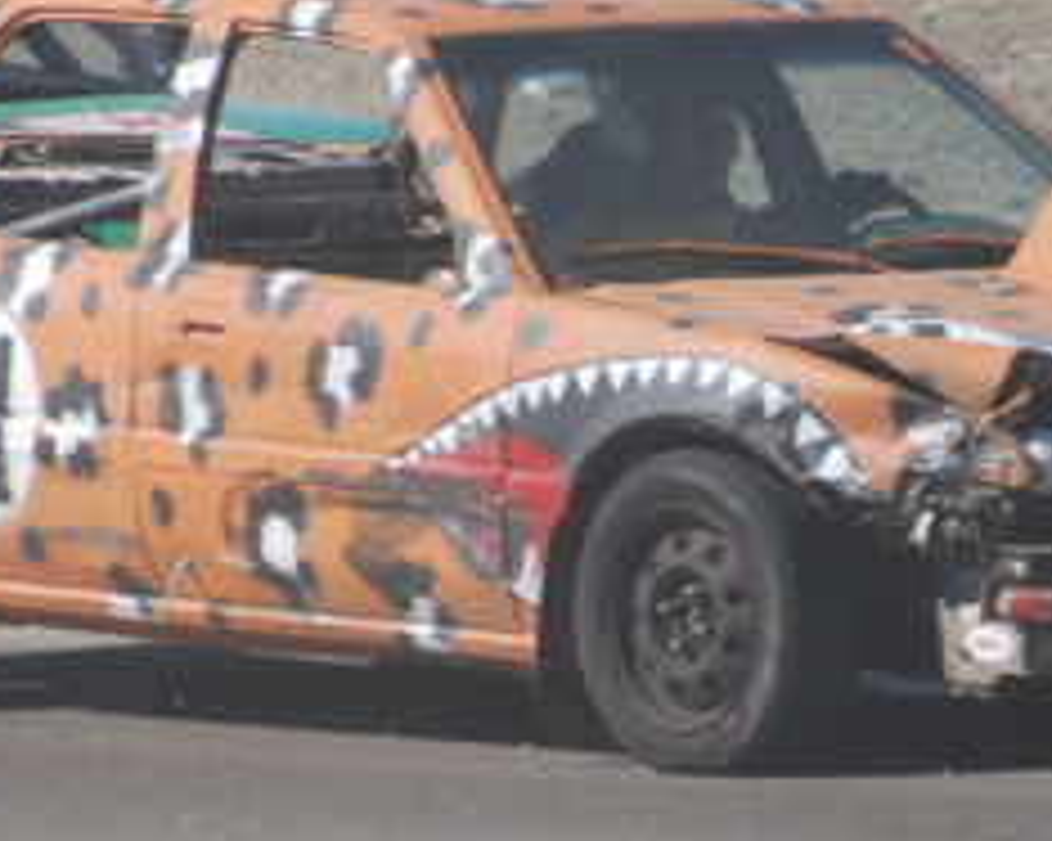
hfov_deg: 2.5
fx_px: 23995
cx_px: 870
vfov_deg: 2.0
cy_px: 589
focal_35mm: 771
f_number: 5.6
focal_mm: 200
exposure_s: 1/800
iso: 200
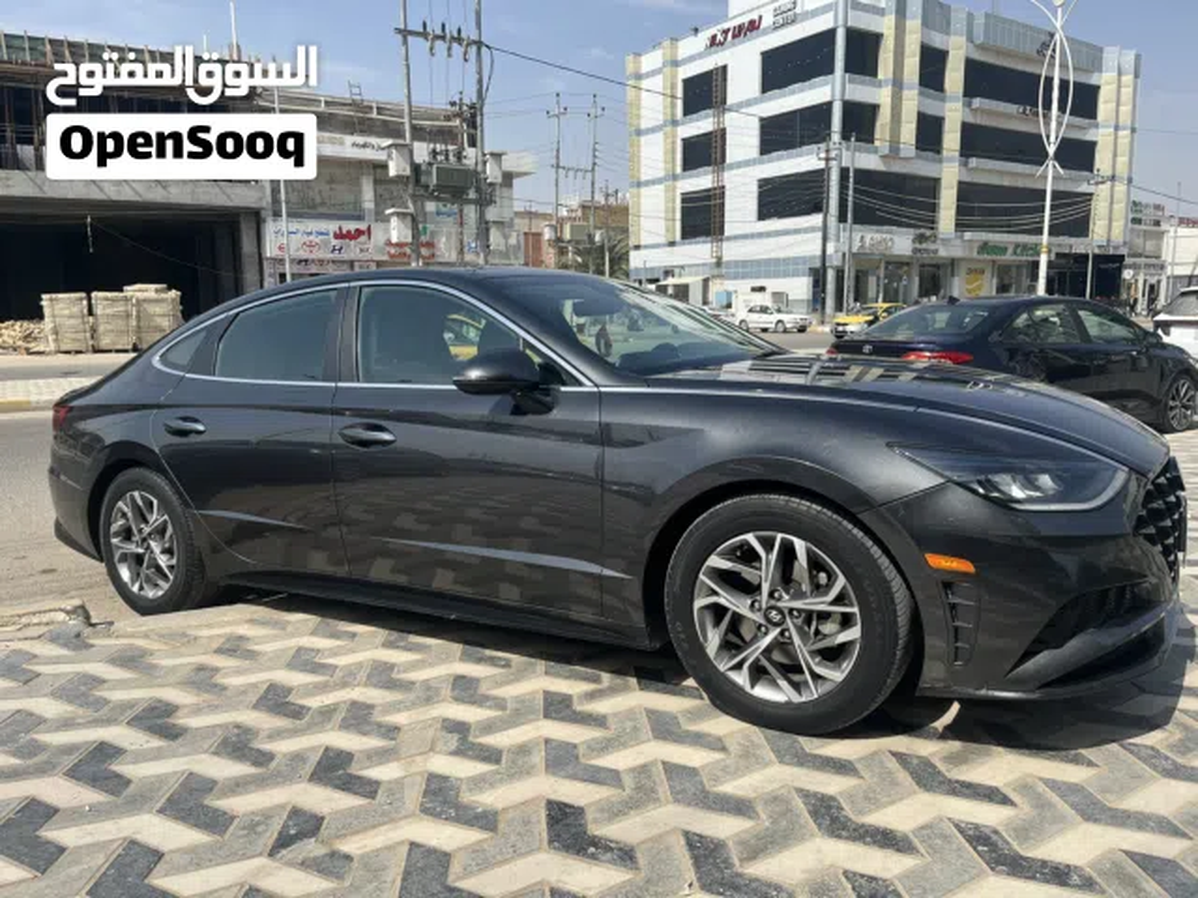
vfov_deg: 53.1
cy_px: 449
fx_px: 900
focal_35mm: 26
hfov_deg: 67.3
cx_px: 599
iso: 50
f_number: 1.6
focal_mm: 5.1
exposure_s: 1/3049
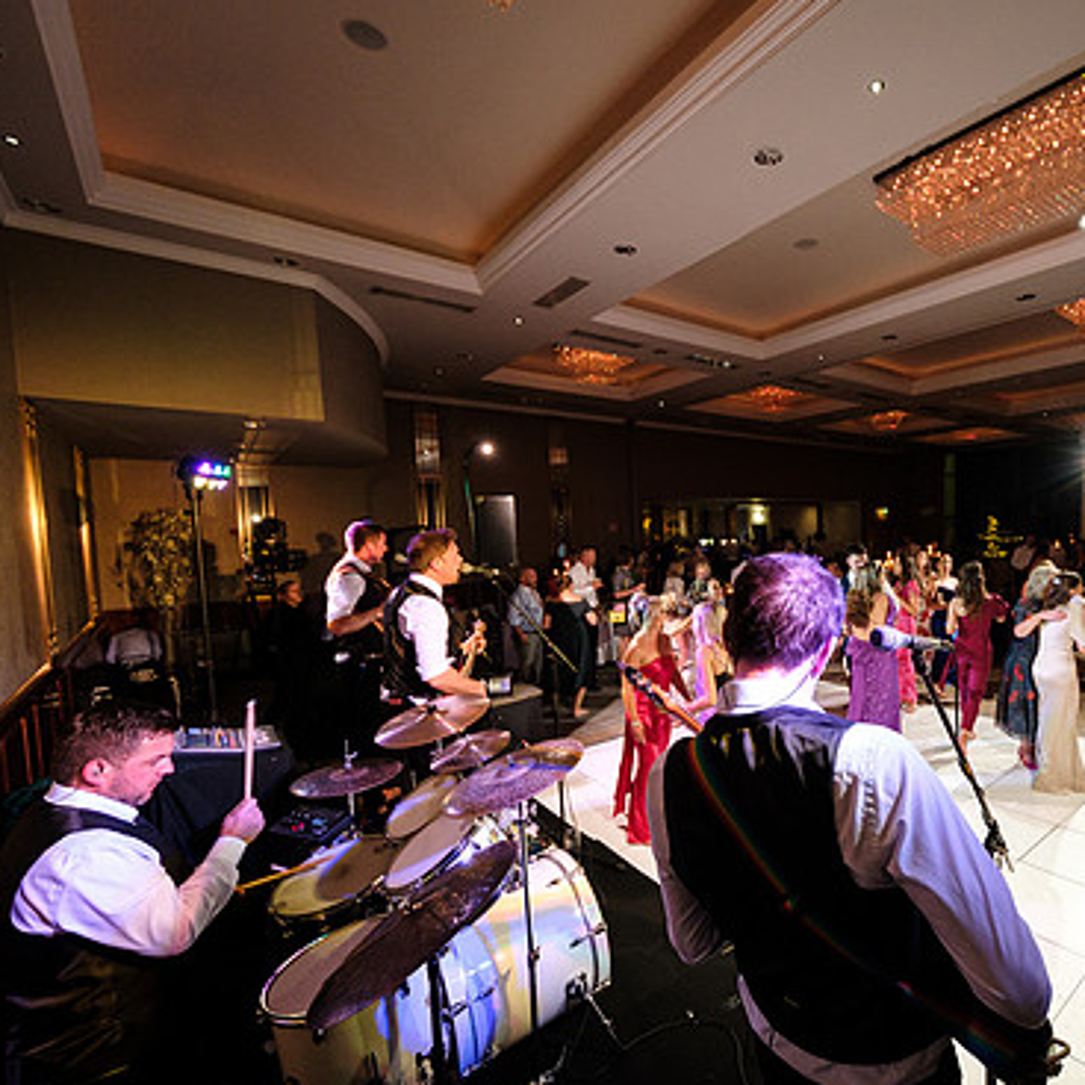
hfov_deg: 80.7
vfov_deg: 83.9
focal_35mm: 17
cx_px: 738
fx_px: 603
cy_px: 568
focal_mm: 8
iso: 1600
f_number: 2.8
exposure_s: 1/160
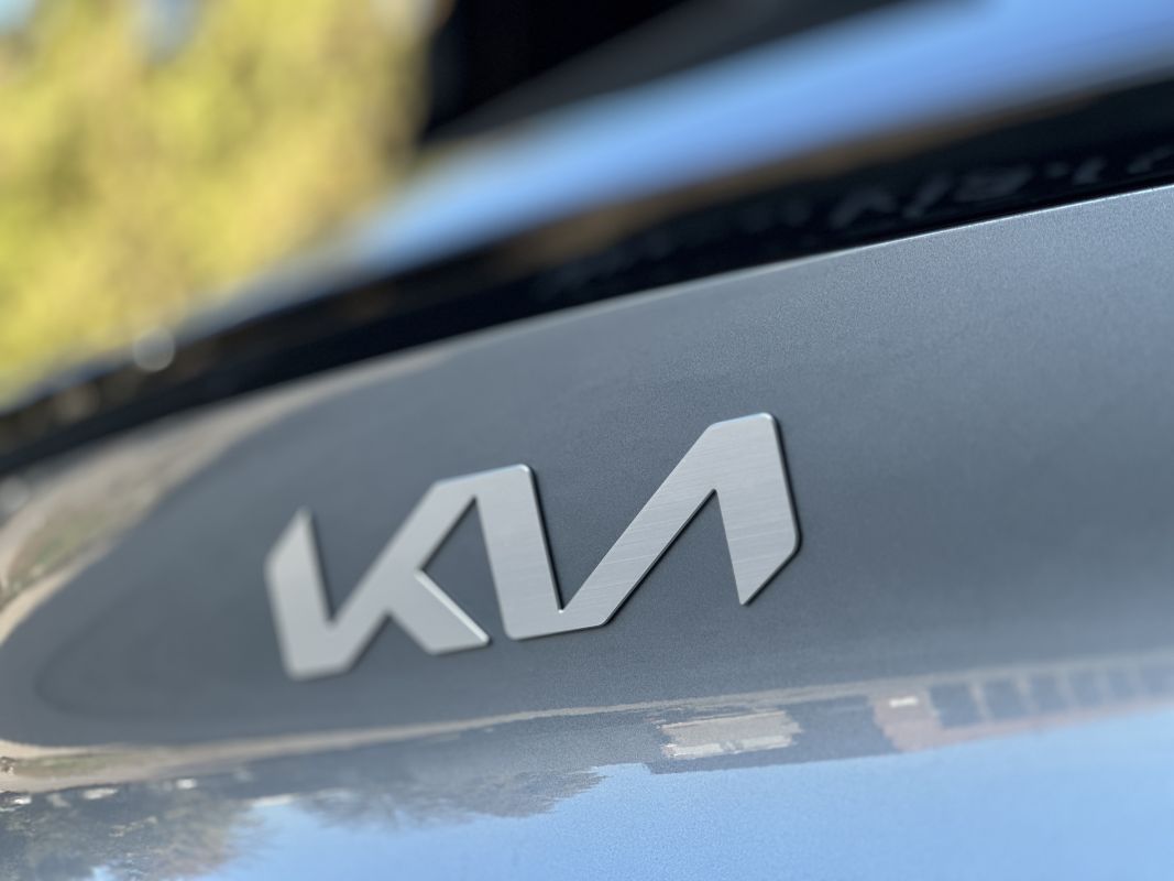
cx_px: 587
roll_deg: -2.3
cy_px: 440
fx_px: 2611
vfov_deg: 19.1
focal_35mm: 77
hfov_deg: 25.3
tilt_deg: +13.1
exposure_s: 1/121
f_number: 2.8
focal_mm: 9
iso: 32
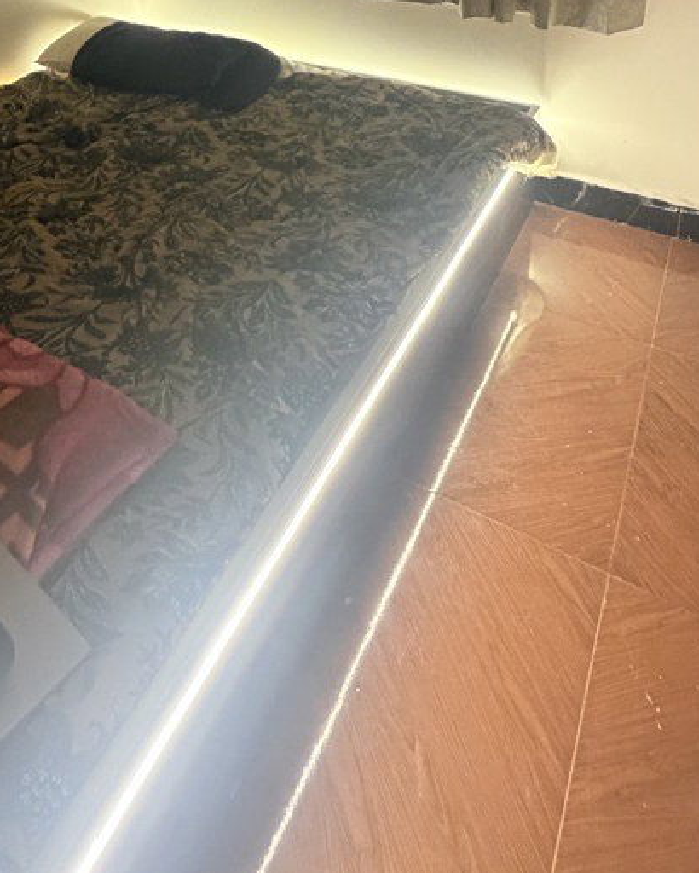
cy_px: -29
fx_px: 827
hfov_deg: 44.6
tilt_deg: -12.5
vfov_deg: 45.5
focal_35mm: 32
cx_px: 191
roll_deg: +2.2
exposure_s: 1/50
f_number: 2.2
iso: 640
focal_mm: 2.22
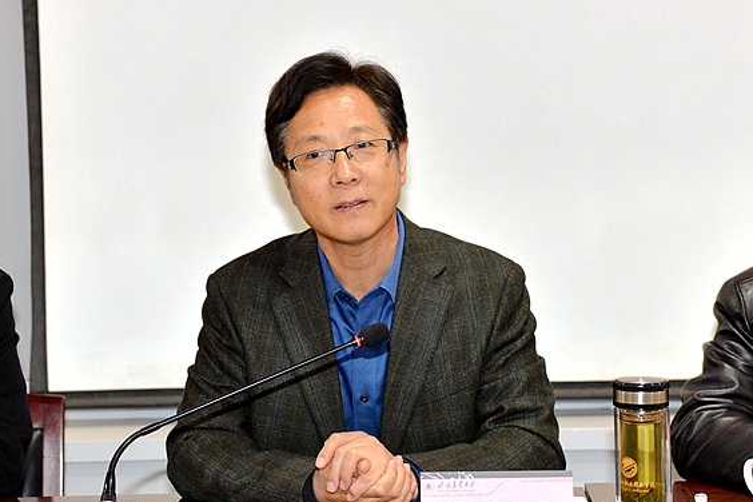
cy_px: 266
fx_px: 1380
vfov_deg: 20.6
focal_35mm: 66
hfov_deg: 30.5
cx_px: 354
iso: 800
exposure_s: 1/60
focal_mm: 62
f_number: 4
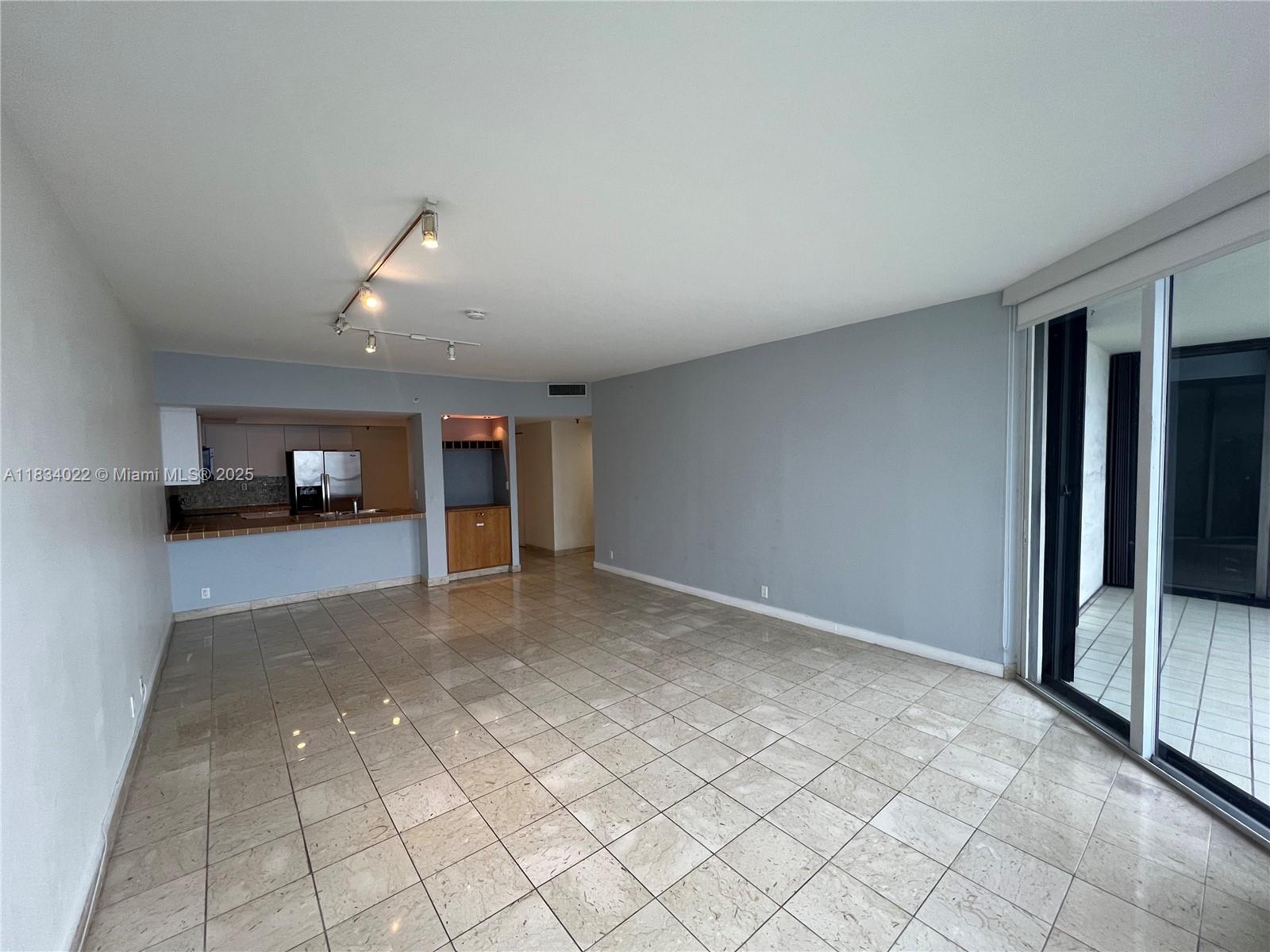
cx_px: 635
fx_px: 477
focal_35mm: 13
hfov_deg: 106.2
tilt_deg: -2.5
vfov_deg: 89.9
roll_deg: +1.0
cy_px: 476
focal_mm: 1.57
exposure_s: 1/120
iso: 125
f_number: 1.8
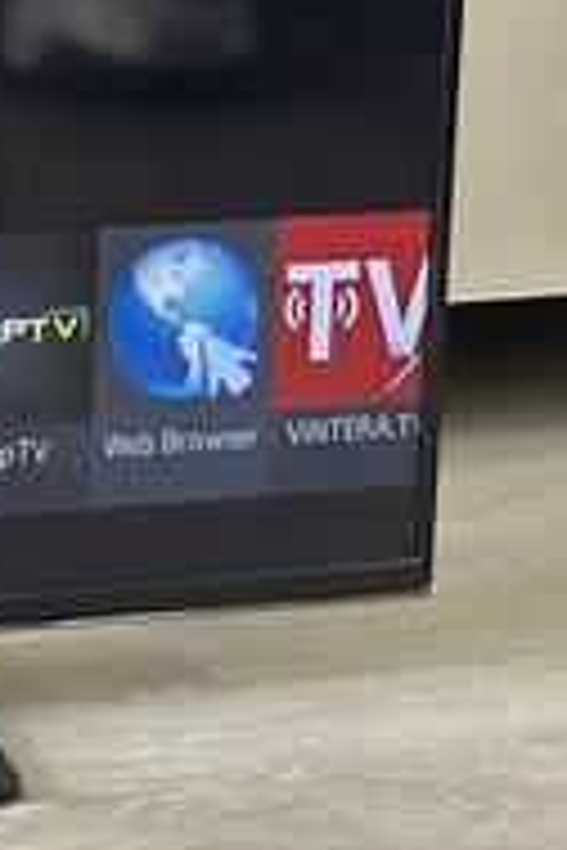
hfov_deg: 12.8
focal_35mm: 86
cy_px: 58
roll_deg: +1.9
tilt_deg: -6.9
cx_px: -734
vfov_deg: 22.9
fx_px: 2032
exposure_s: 1/40
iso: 640
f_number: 1.5
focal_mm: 5.7
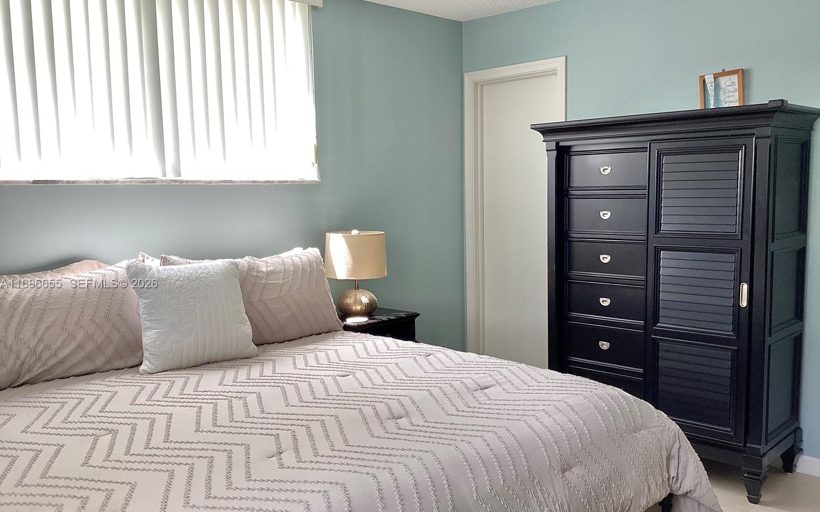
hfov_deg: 58.1
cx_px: 409
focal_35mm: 33
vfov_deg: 38.3
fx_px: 738
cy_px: 284
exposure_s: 1/60
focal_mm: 3.3
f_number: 2.4
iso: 50
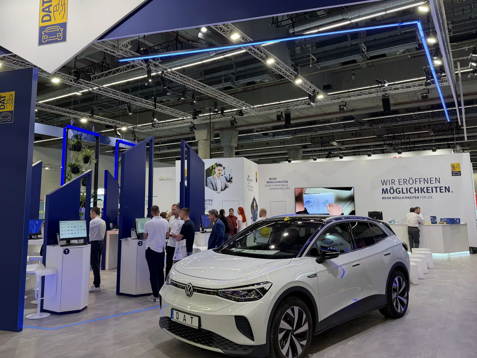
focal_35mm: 28
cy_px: 151
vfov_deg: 49.6
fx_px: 386
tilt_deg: +8.2
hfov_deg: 63.4
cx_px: 223
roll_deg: +0.6
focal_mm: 6.76
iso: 64
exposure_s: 1/100
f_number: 1.78
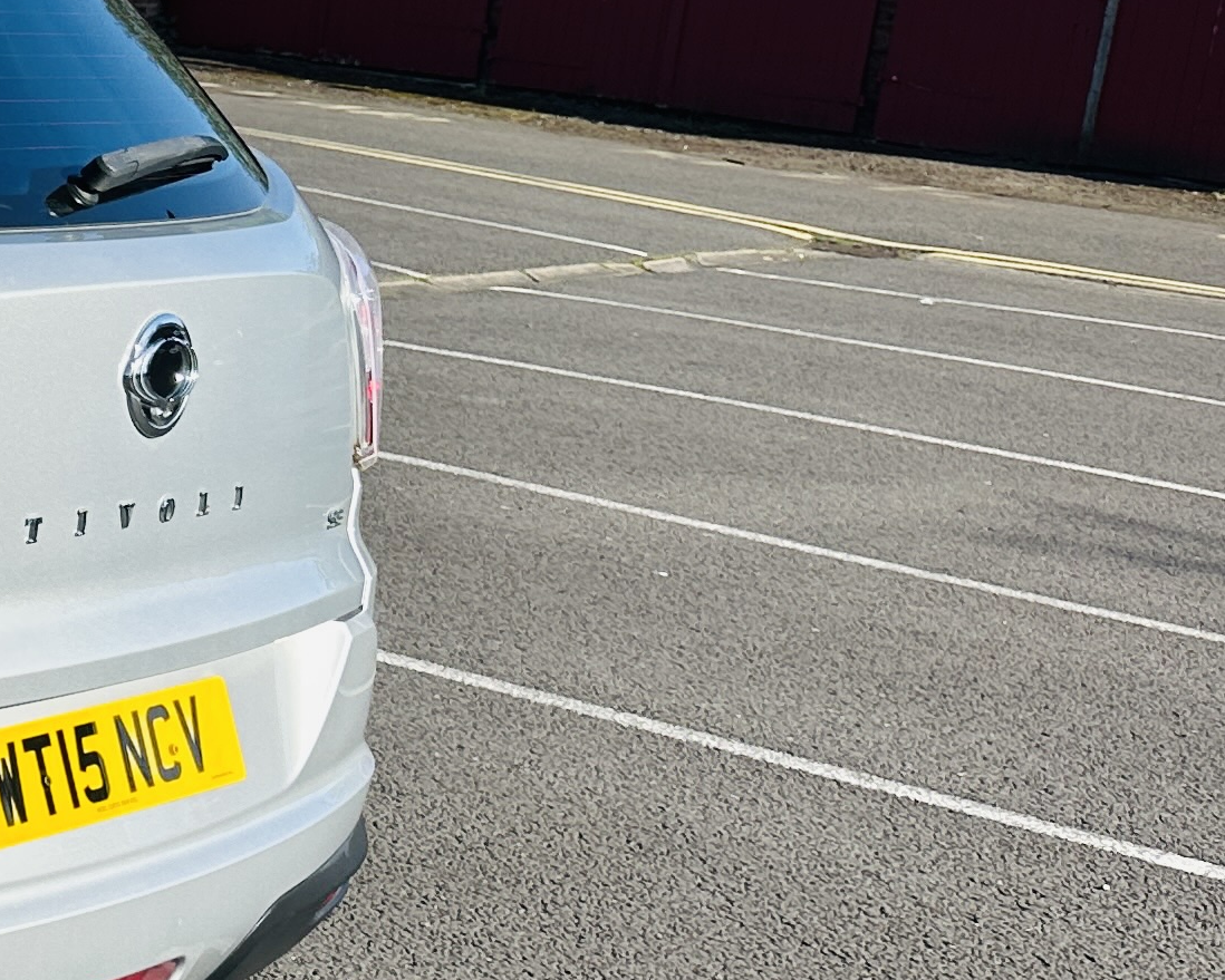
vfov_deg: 17.9
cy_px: 534
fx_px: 3119
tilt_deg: -11.4
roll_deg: -1.6
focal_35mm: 86
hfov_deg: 18.2
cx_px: -896
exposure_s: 1/2591
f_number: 1.78
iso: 80
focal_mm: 6.86
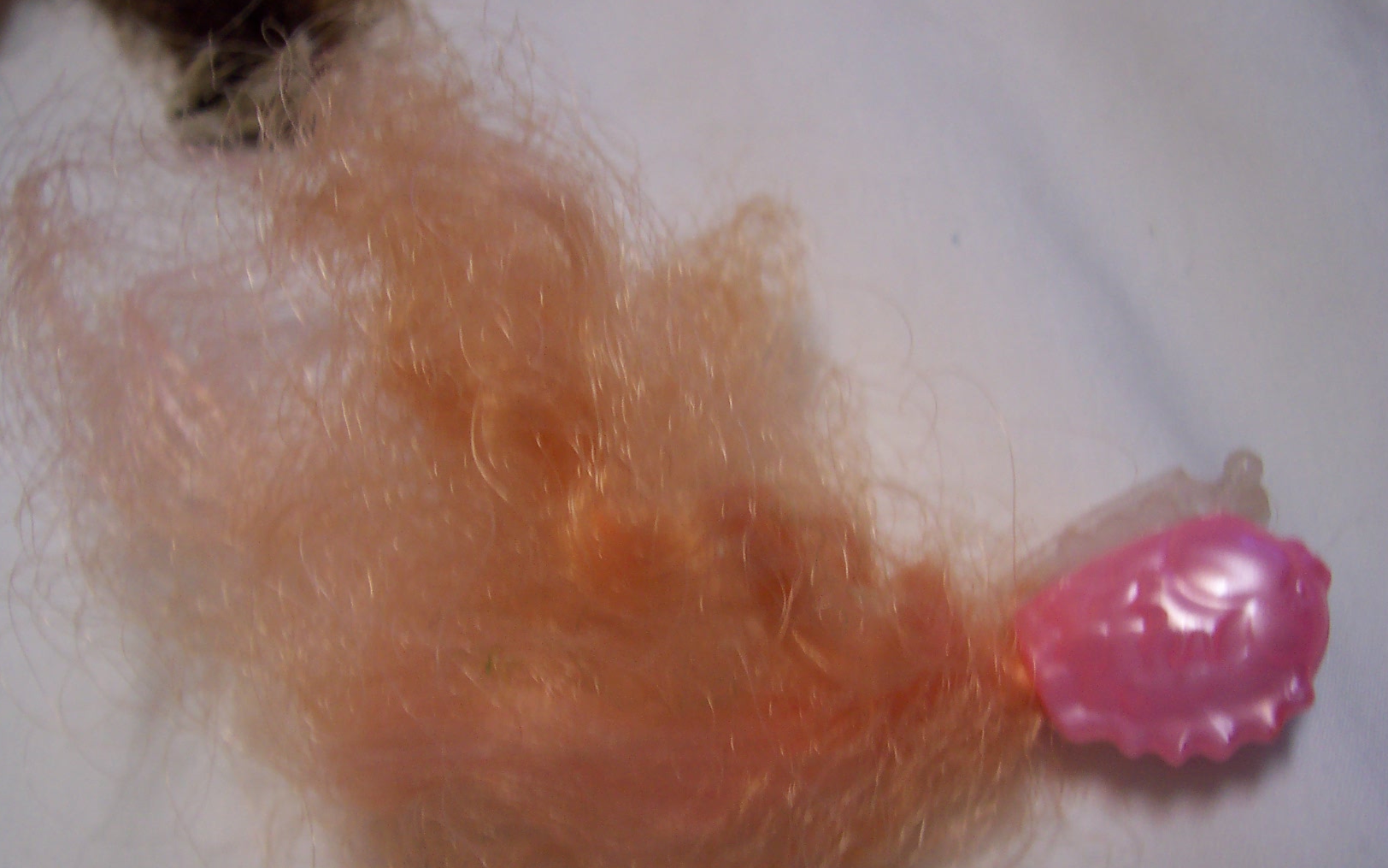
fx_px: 1513
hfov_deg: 49.3
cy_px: 524
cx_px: 696
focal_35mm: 40
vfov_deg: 31.9
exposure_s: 1/30
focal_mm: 5.6
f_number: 2.8
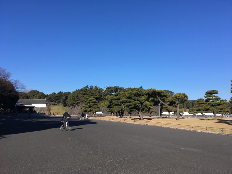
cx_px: 116
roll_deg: -0.2
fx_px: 194
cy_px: 87
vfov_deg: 48.2
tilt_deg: +7.7
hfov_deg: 61.7
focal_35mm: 29
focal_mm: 4.15
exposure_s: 1/1570
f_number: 2.2
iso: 25
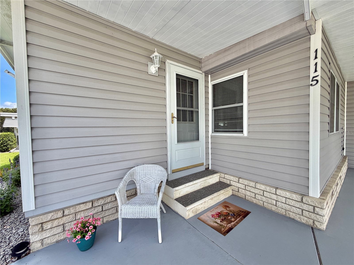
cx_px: 177
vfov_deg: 85.7
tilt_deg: -1.4
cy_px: 132
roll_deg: +0.0
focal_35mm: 14
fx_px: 143
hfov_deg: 102.1
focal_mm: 2.22
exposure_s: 1/451
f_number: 2.2
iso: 64
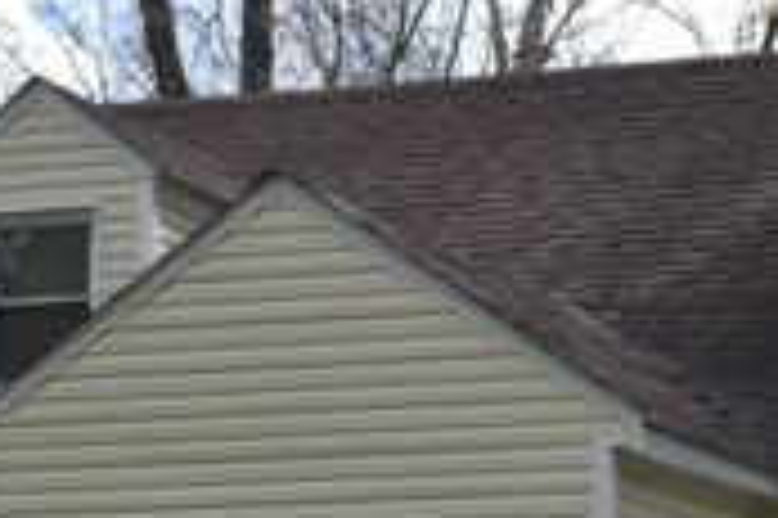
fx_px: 3929
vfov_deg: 7.5
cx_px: 594
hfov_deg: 11.3
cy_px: 565
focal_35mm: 182
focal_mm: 42
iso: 100
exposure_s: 1/200
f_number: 7.1
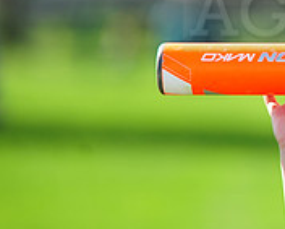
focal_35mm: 619
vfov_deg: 2.5
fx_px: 5224
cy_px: 3
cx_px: 455
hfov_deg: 3.1
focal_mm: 200
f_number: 4.5
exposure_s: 1/800
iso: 200
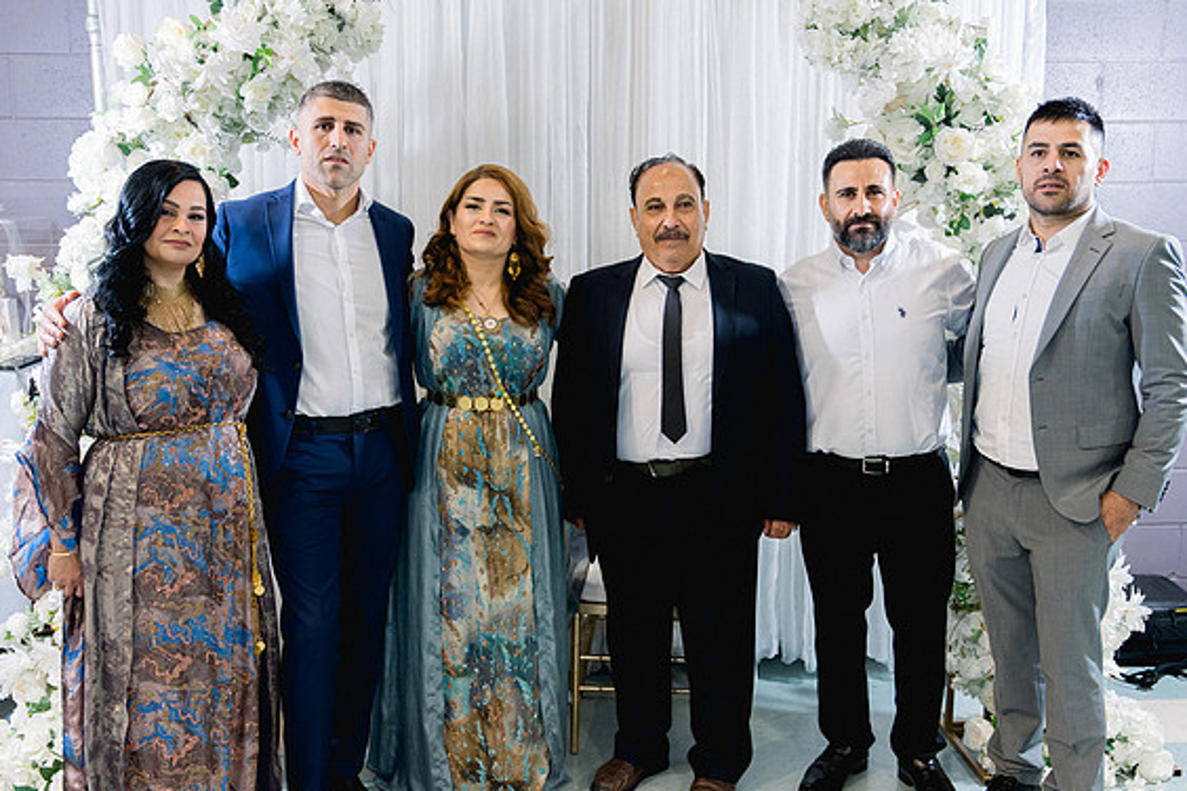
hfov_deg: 53.1
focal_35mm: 36
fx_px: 1187
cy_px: 405
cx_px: 594
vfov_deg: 36.9
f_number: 2.8
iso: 800
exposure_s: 1/160
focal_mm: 35
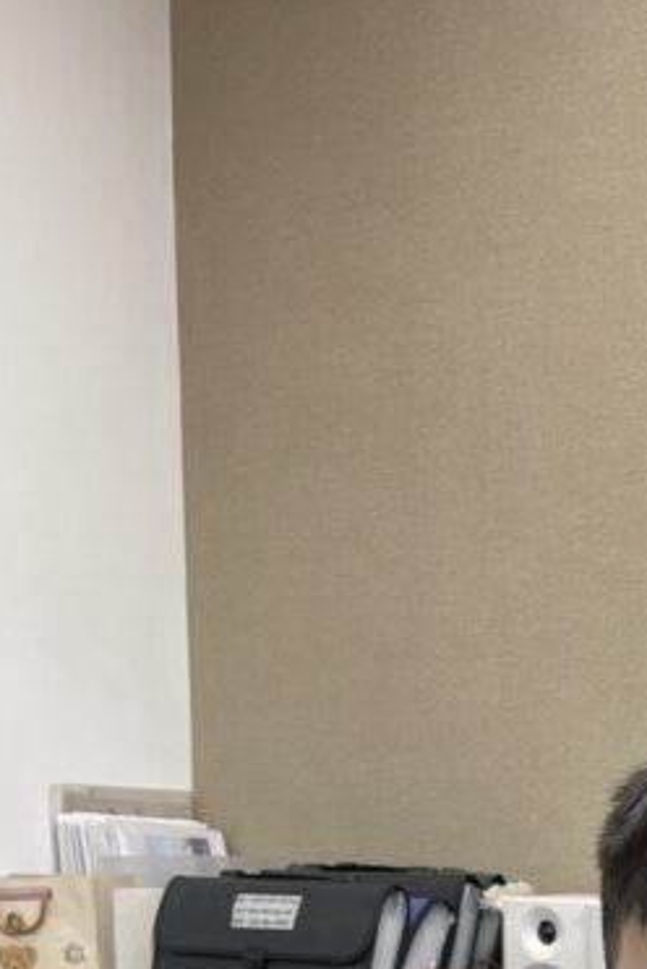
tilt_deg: -10.6
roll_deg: -1.7
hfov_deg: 18.8
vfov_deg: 25.4
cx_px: 704
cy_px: 1212
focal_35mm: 70
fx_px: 1883
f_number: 1.6
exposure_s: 1/121
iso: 100
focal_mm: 5.1
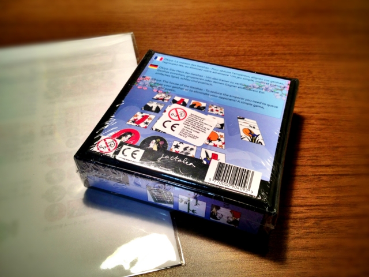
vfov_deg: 40.7
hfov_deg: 52.6
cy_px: 138
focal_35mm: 35
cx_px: 184
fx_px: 373
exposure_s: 1/30
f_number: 2.4
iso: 50
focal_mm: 4.28
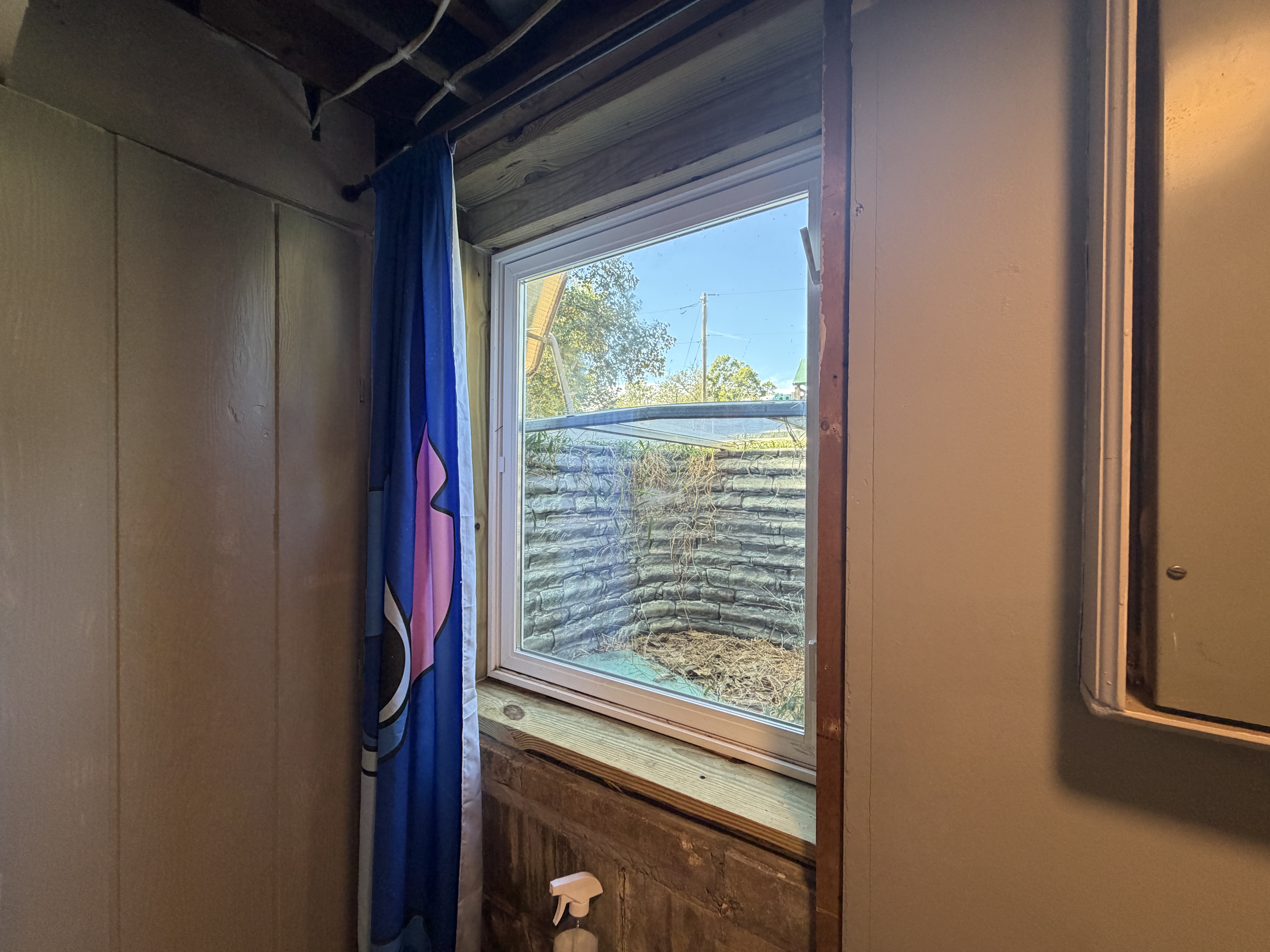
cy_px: 476
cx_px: 635
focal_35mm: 14
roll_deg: +0.4
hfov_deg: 102.1
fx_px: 514
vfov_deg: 85.7
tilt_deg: +1.8
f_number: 2.2
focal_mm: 2.22
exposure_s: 1/120
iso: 250
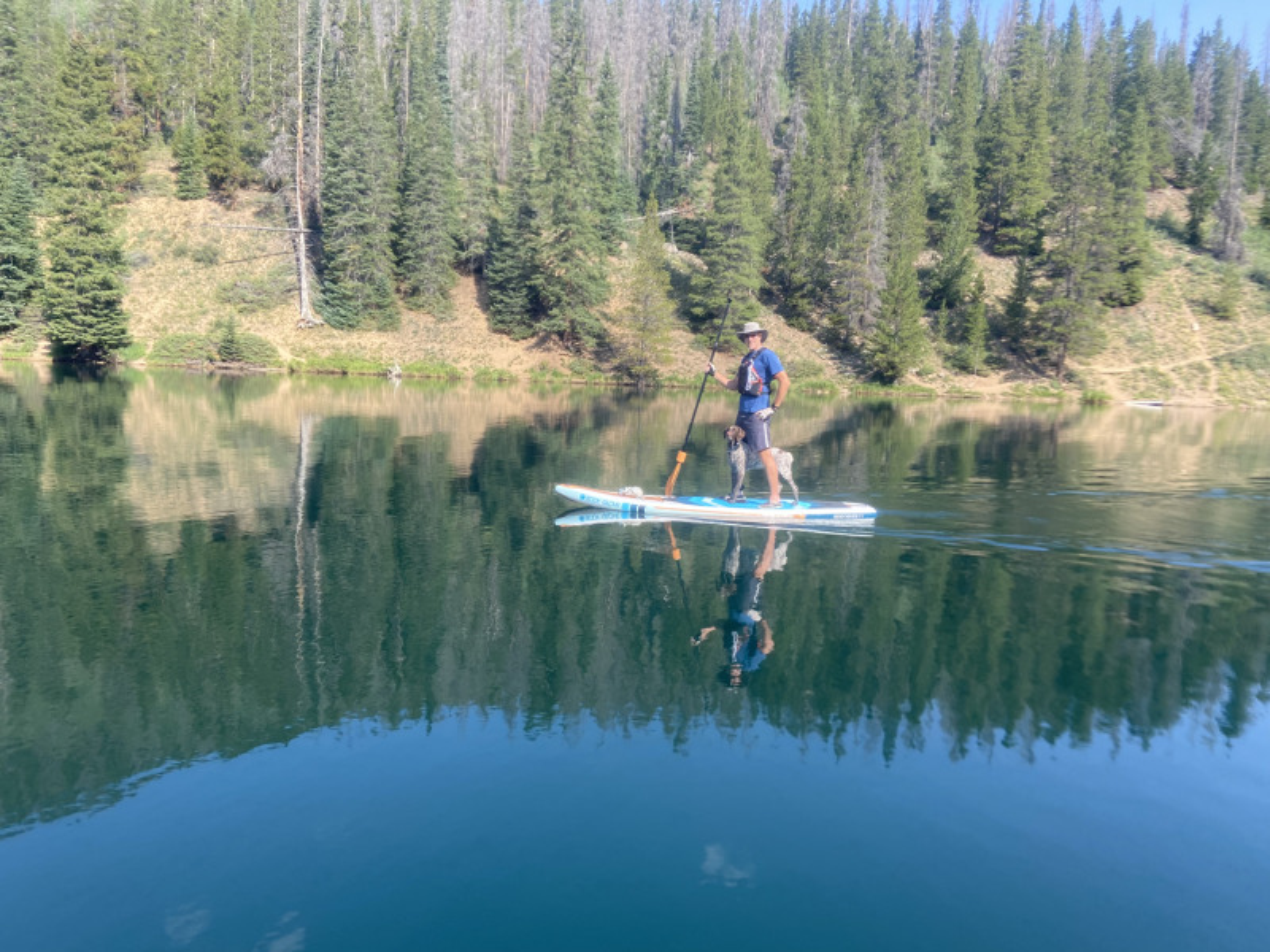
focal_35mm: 26
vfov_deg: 53.1
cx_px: 635
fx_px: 954
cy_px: 476
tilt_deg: -4.0
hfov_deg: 67.3
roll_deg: -1.9
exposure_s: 1/666
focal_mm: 4.25
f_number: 1.8
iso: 32
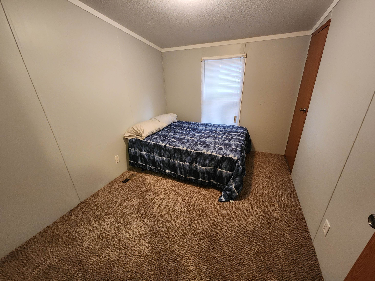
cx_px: 188
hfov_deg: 106.2
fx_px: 141
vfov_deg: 89.9
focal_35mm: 13
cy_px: 140
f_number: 2.2
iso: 640
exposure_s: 1/24
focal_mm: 2.2
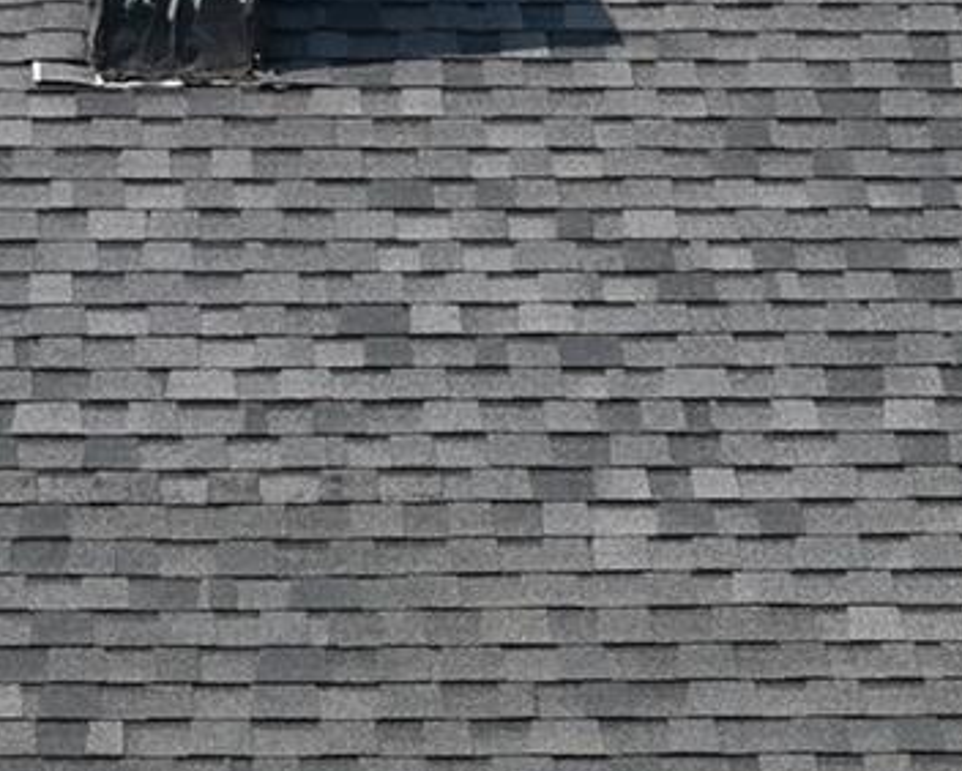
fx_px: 7228
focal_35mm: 254
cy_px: 797
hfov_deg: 7.6
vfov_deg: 6.1
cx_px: 478
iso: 200
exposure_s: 1/250
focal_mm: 31
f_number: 8
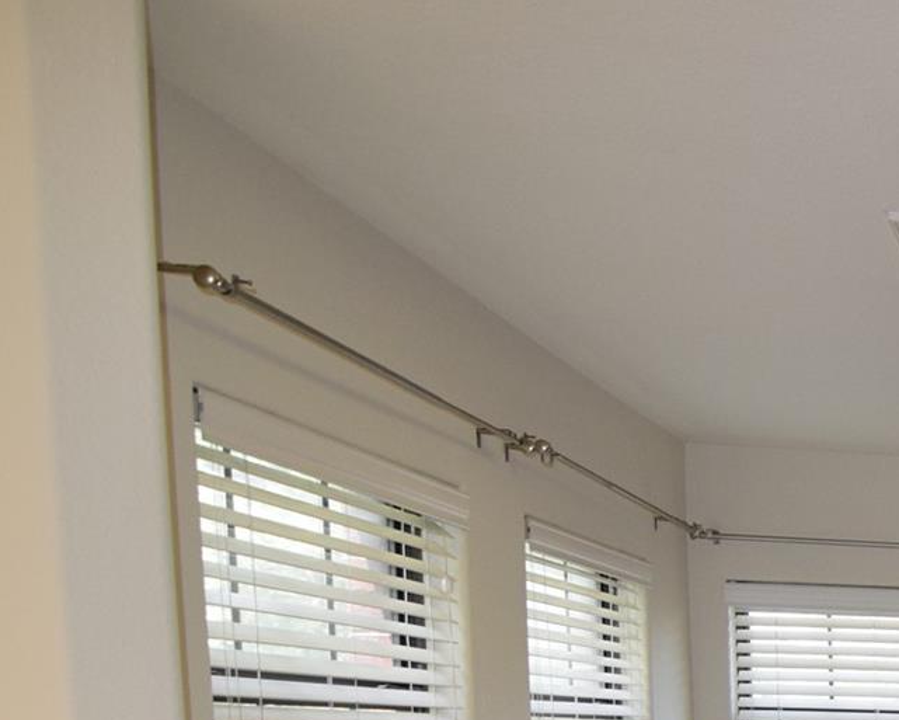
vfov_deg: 26.4
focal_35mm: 50
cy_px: 912
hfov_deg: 25.9
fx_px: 1317
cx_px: 1401
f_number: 5
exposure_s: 1/100
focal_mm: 11
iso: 800
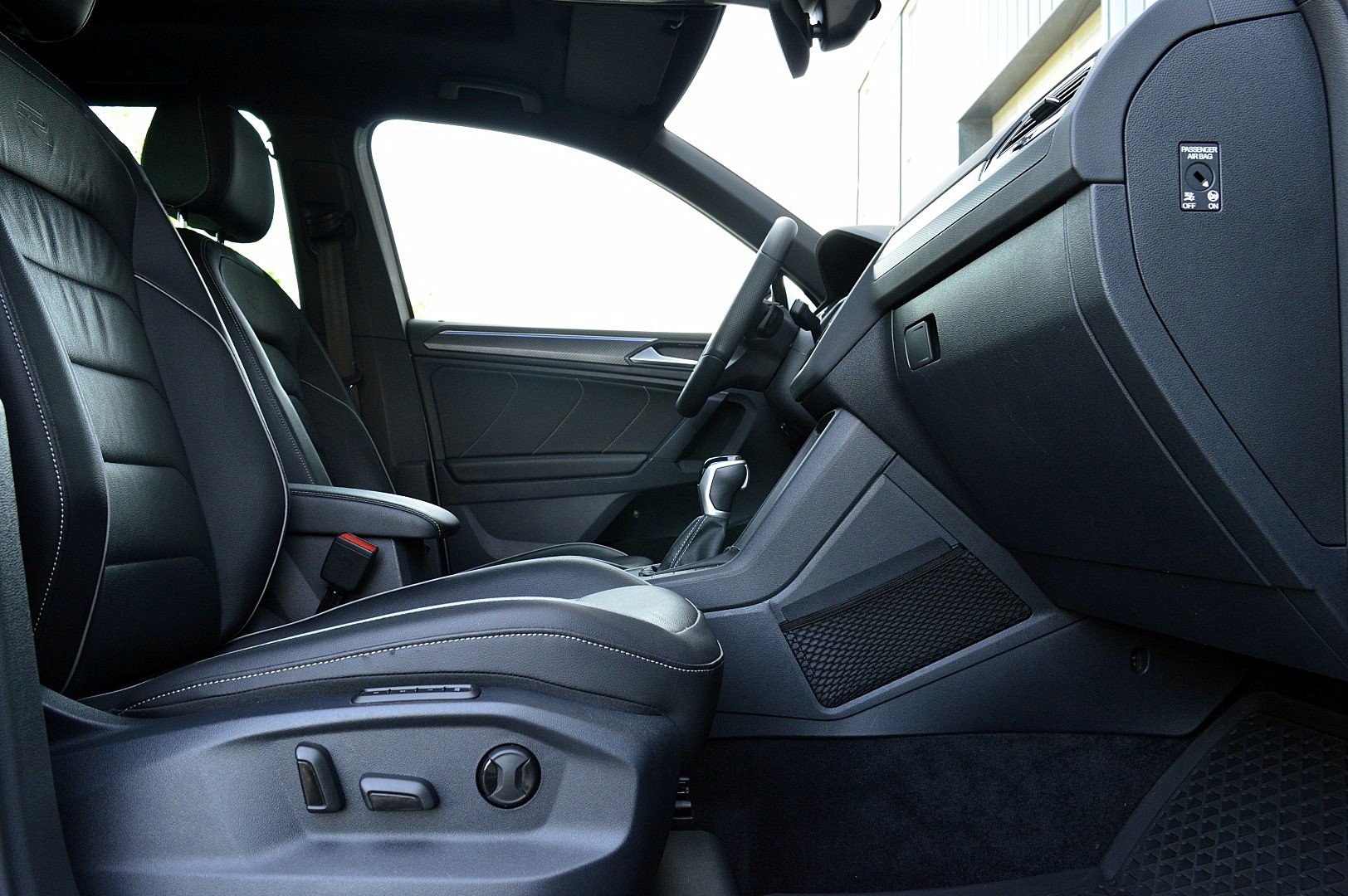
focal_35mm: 27
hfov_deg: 67.4
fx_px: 1010
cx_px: 674
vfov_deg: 47.9
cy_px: 448
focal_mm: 18
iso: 720
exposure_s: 1/60
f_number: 8
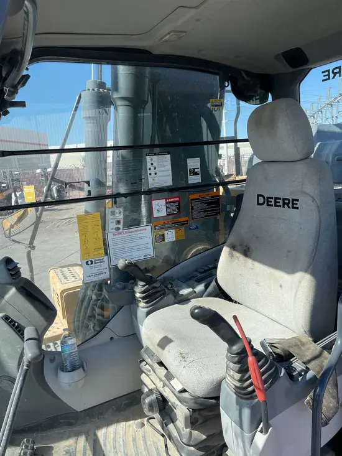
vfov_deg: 67.3
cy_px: 228
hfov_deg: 53.1
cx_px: 171
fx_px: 342
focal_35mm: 26
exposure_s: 1/2020
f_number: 1.6
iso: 32
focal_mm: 4.2
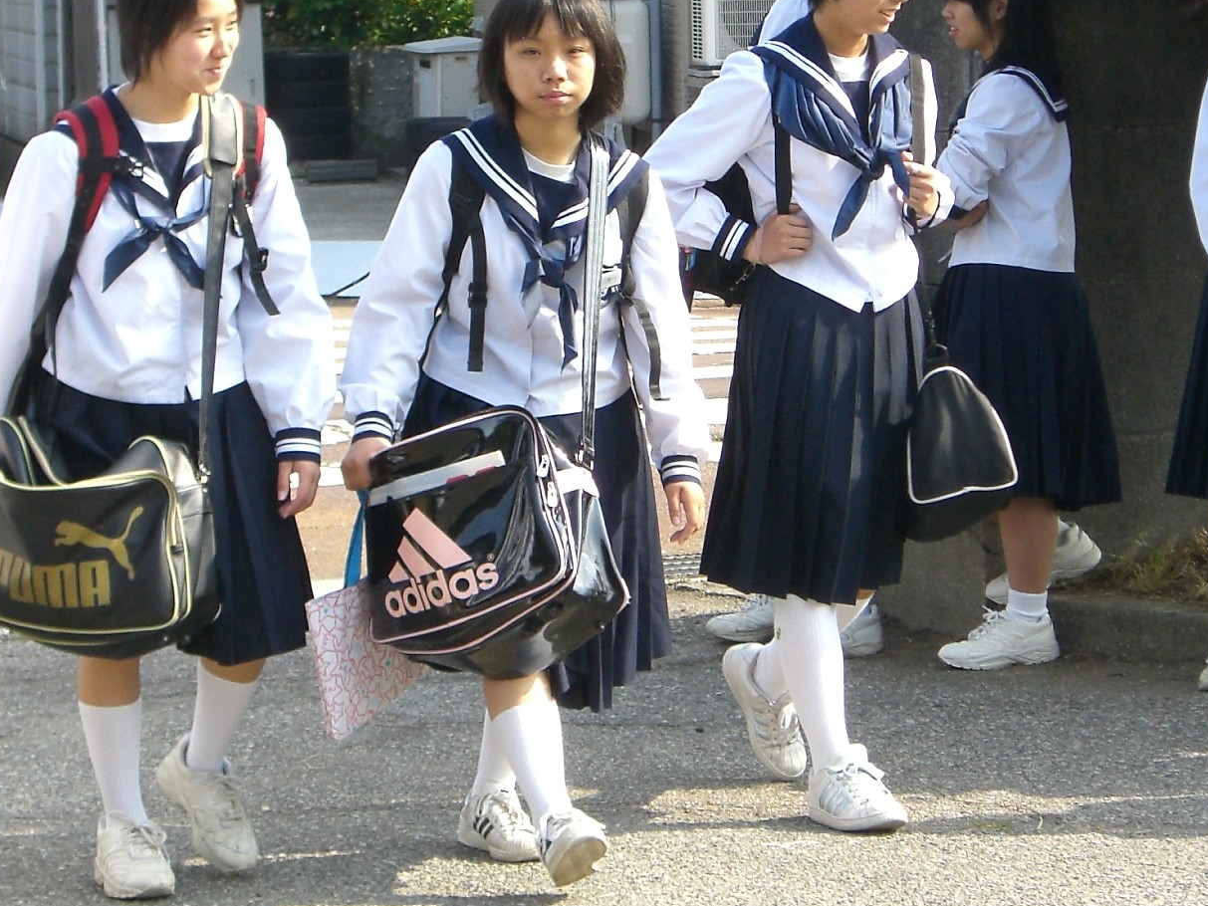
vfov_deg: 9.9
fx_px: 5235
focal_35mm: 150
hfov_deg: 13.2
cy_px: 164
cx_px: 757
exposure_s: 1/320
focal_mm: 12.8
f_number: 4.1
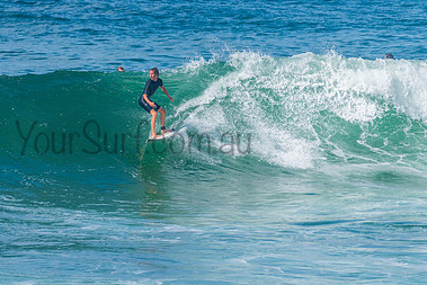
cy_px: 128
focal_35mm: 765
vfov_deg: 1.8
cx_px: 132
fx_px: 9077
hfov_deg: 2.7
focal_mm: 500
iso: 180
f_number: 5.6
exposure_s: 1/2000
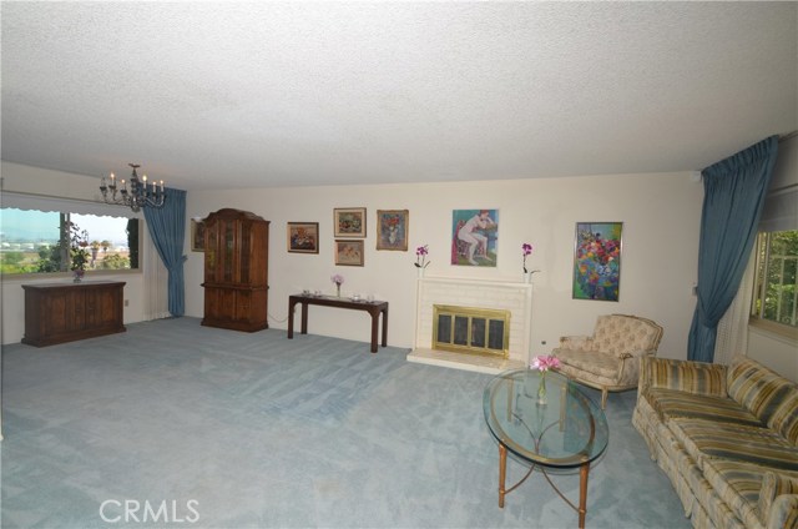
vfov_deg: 77.1
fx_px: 332
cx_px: 399
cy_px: 264
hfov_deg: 100.5
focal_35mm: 15
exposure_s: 1/125
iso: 200
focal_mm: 10
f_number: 8
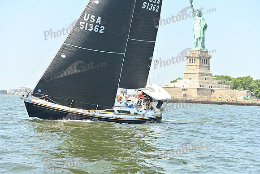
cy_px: 87
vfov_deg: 19.5
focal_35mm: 70
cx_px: 130
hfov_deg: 28.8
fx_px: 506
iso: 320
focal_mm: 70
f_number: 4.5
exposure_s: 1/1250
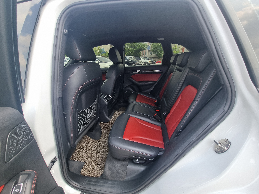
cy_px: 97
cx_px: 130
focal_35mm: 13
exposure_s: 1/272
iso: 50
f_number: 2.2
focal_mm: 2.2
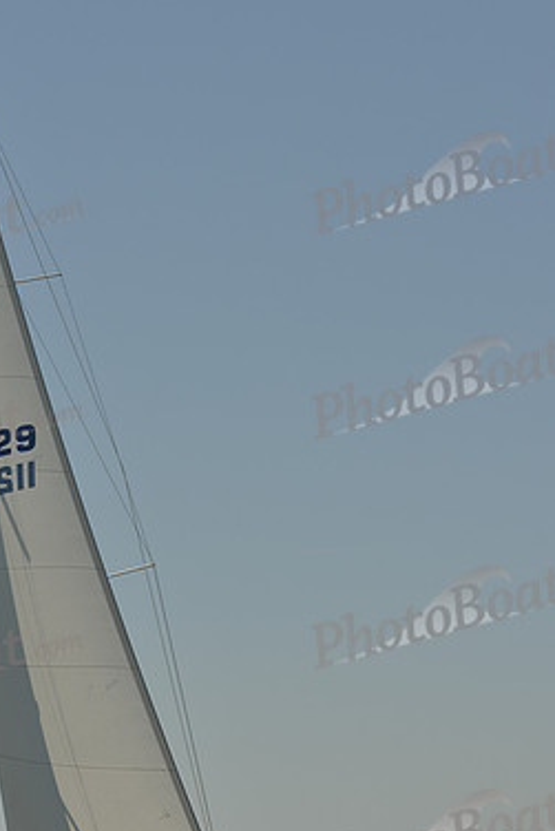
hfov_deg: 12.7
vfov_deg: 18.9
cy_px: 528
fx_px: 2495
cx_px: 198
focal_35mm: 108
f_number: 9
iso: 200
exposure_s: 1/640
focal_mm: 70
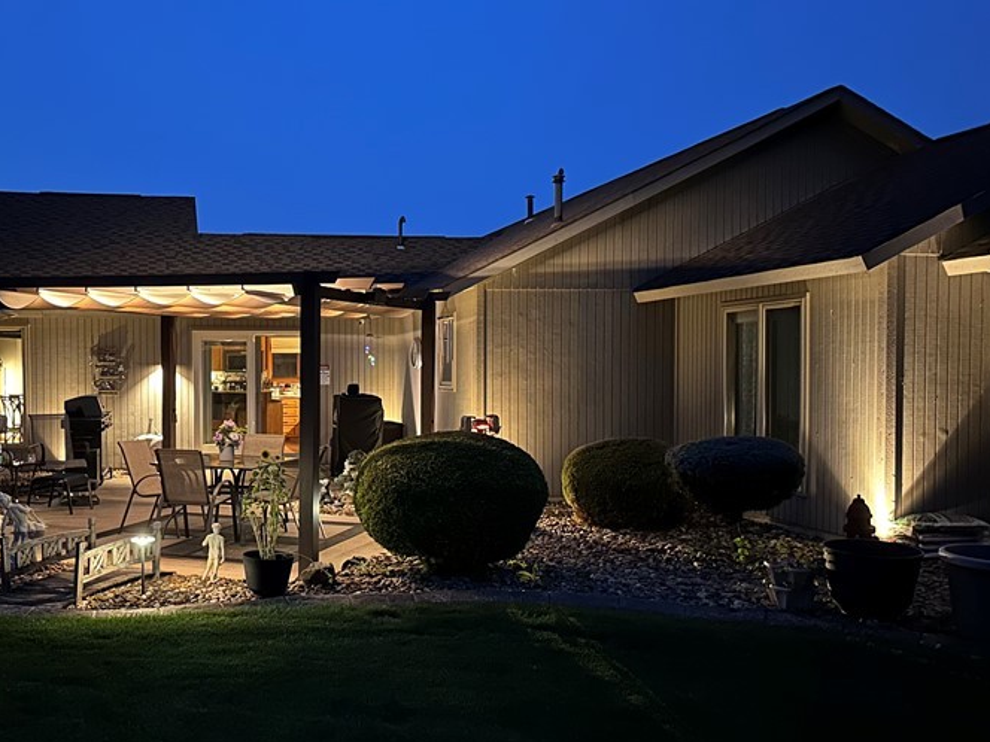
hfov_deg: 49.3
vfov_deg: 38.7
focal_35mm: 37
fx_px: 1058
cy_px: 393
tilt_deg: -1.4
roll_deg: -0.2
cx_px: 330
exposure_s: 1/9
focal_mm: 6.86
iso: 1250
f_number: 1.78
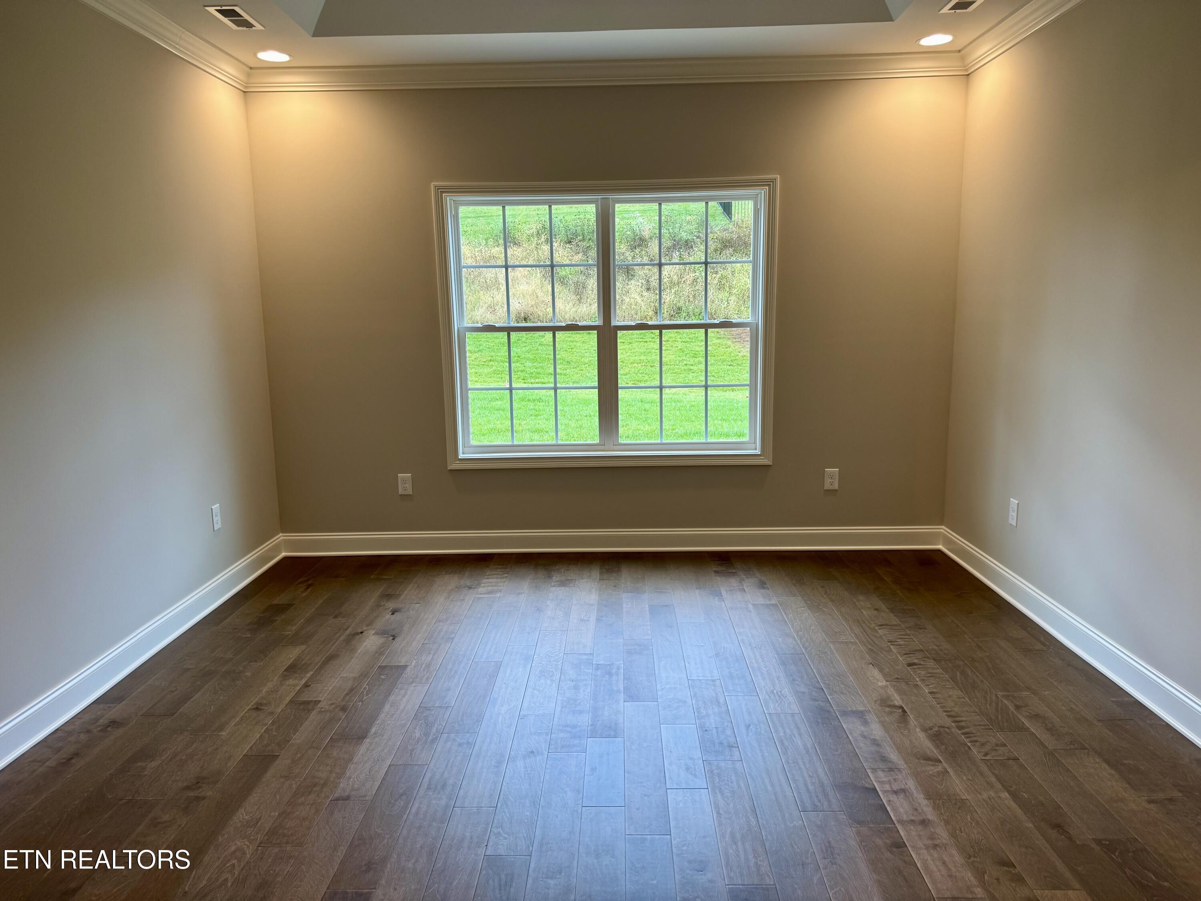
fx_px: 833
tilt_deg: -9.7
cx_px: 600
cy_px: 450
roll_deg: +0.8
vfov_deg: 56.8
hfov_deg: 71.6
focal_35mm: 24
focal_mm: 6.76
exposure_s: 1/120
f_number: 1.78
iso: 160
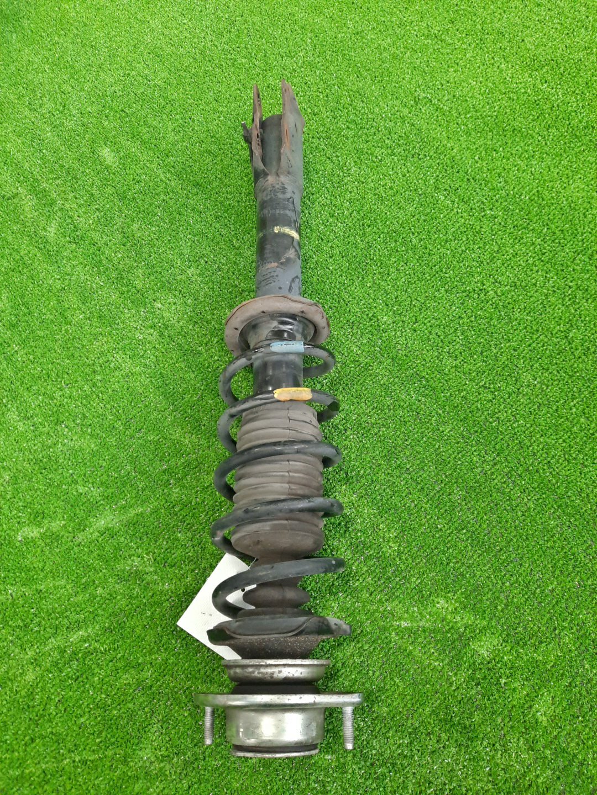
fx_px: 575
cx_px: 298
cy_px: 398
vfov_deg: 69.4
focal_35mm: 25
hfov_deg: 54.9
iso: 357
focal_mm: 4.6
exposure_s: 1/50
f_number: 2
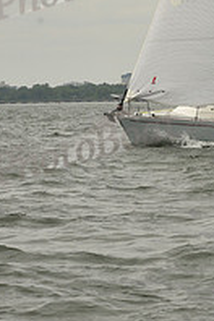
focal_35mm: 205
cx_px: 306
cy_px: -128
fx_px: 1828
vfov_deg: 9.8
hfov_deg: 6.6
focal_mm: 70
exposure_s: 1/640
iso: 250
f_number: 10
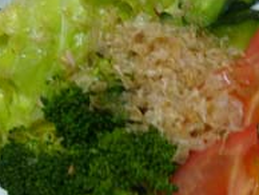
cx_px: 163
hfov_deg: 30.6
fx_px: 472
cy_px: 85
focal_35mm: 63
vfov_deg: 23.3
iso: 80
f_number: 2.8
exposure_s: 1/8
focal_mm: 5.8
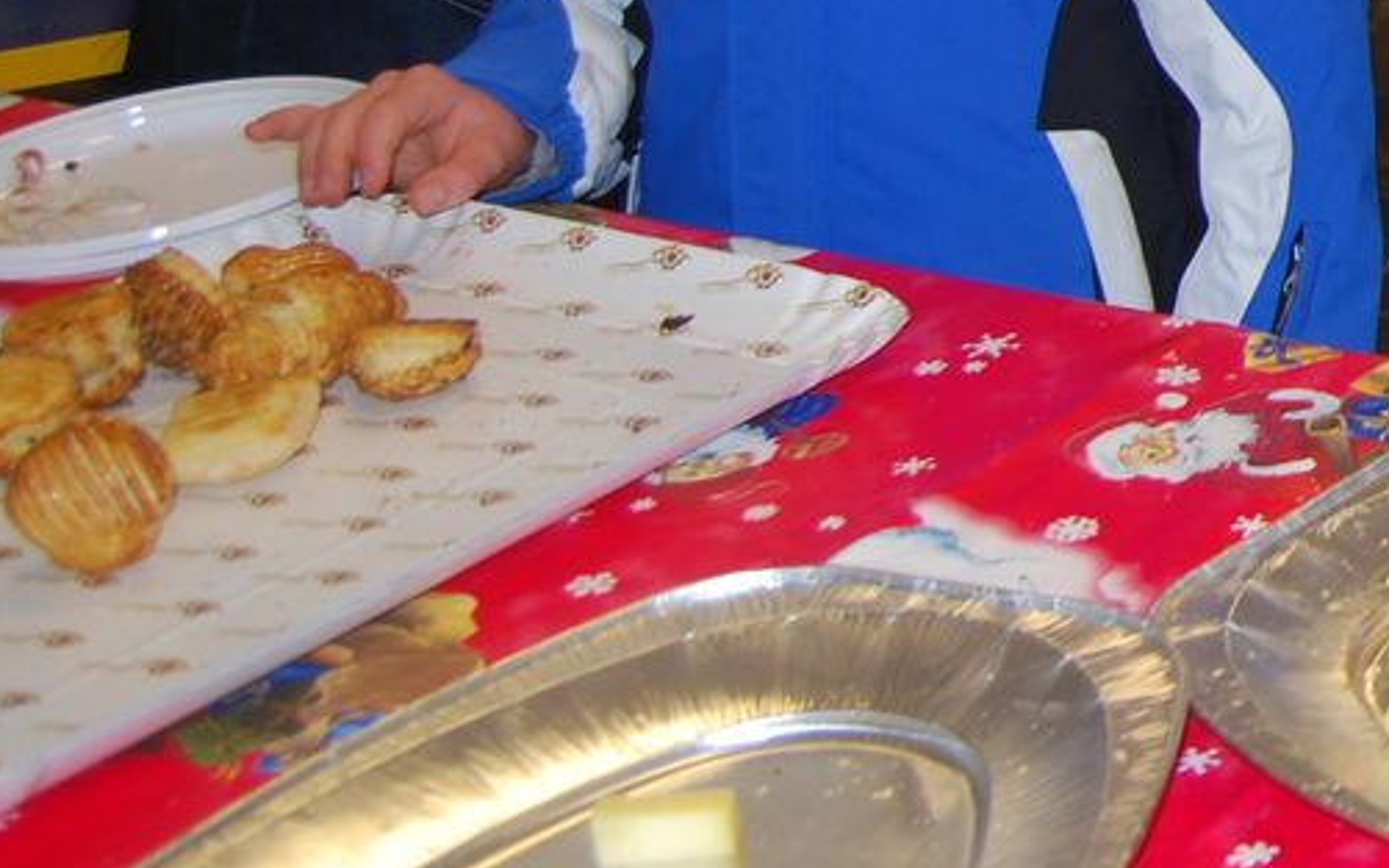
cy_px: -220
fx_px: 3331
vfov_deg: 14.3
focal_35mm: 88
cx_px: 2071
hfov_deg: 20.3
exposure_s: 1/60
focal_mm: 18
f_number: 3.5
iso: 200
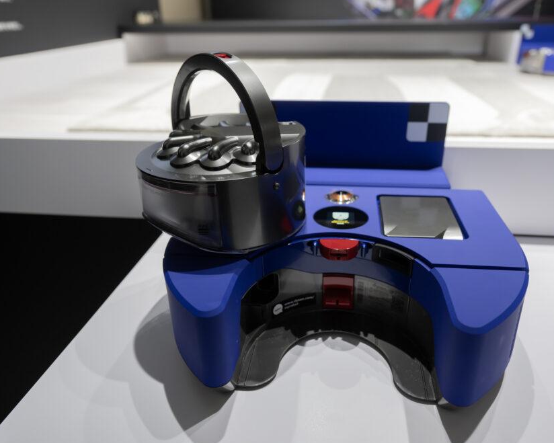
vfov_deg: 51.5
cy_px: 219
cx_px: 294
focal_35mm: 28
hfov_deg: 62.2
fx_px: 459
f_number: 4
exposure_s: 1/60
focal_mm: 24
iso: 500
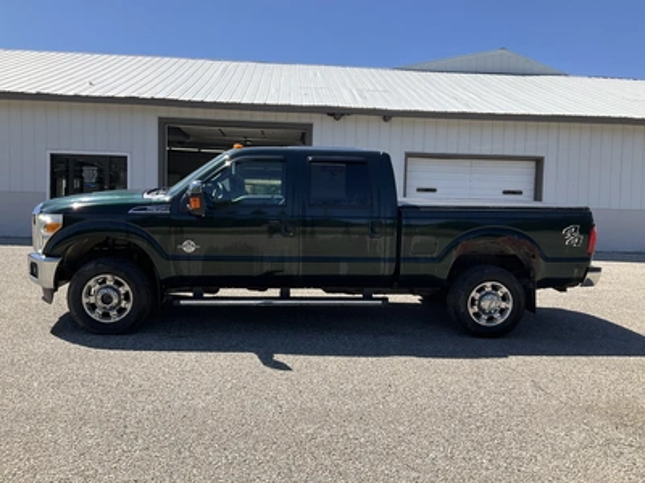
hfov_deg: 61.7
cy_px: 242
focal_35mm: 29
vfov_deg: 48.2
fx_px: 540
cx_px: 322
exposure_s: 1/1534
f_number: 1.8
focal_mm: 3
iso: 25
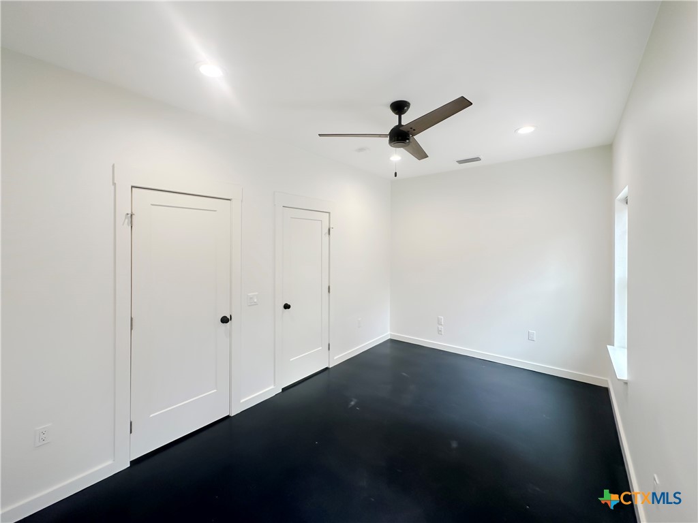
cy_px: 262
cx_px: 349
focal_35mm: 14
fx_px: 282
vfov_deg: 85.7
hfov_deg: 102.1
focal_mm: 2.22
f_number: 2.2
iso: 125
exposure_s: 1/120
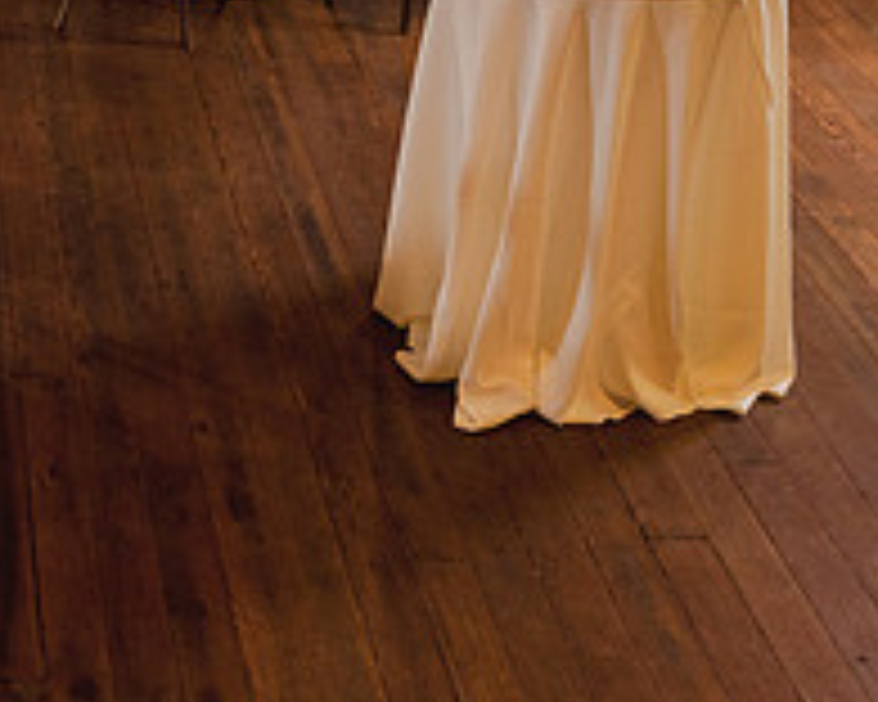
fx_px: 2547
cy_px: -119
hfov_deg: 18.6
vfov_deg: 15.2
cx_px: -149
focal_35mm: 98
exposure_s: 1/20
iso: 400
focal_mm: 35
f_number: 5.6
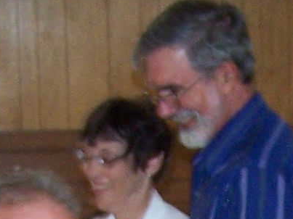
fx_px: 2056
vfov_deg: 5.8
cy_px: 611
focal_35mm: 243
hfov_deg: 8.1
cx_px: 368
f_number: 2.8
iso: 140
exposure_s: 1/60
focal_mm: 6.3
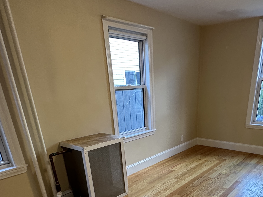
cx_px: 162
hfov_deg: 59.3
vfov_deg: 41.8
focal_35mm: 30
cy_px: 188
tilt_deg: -25.4
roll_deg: +2.4
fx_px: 228
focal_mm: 2.22
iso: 160
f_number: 2.2
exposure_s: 1/60
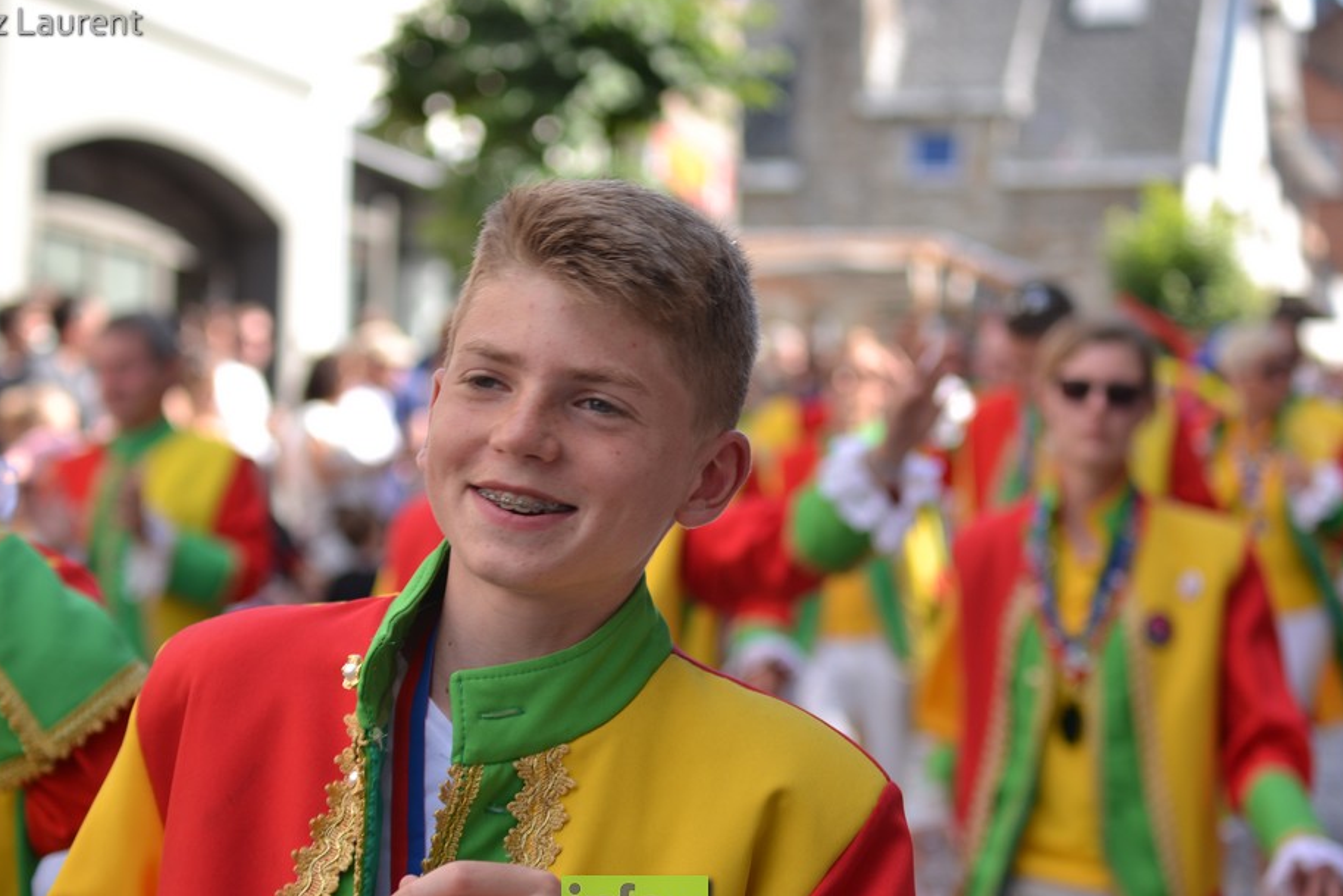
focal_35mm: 84
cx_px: 635
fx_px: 3134
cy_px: 493
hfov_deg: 24.2
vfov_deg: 16.3
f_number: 2.8
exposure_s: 1/400
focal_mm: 50
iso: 100
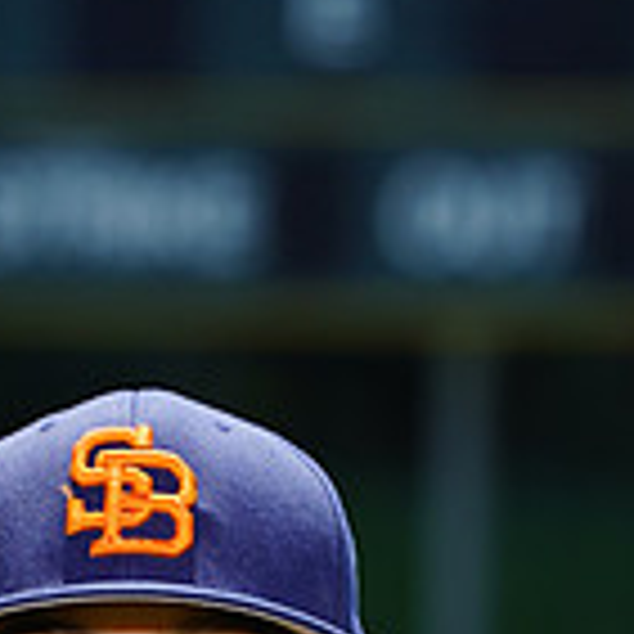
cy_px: 1237
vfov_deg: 1.9
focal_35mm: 906
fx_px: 18774
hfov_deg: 1.9
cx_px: 227
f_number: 8
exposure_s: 1/250
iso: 100
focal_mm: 259
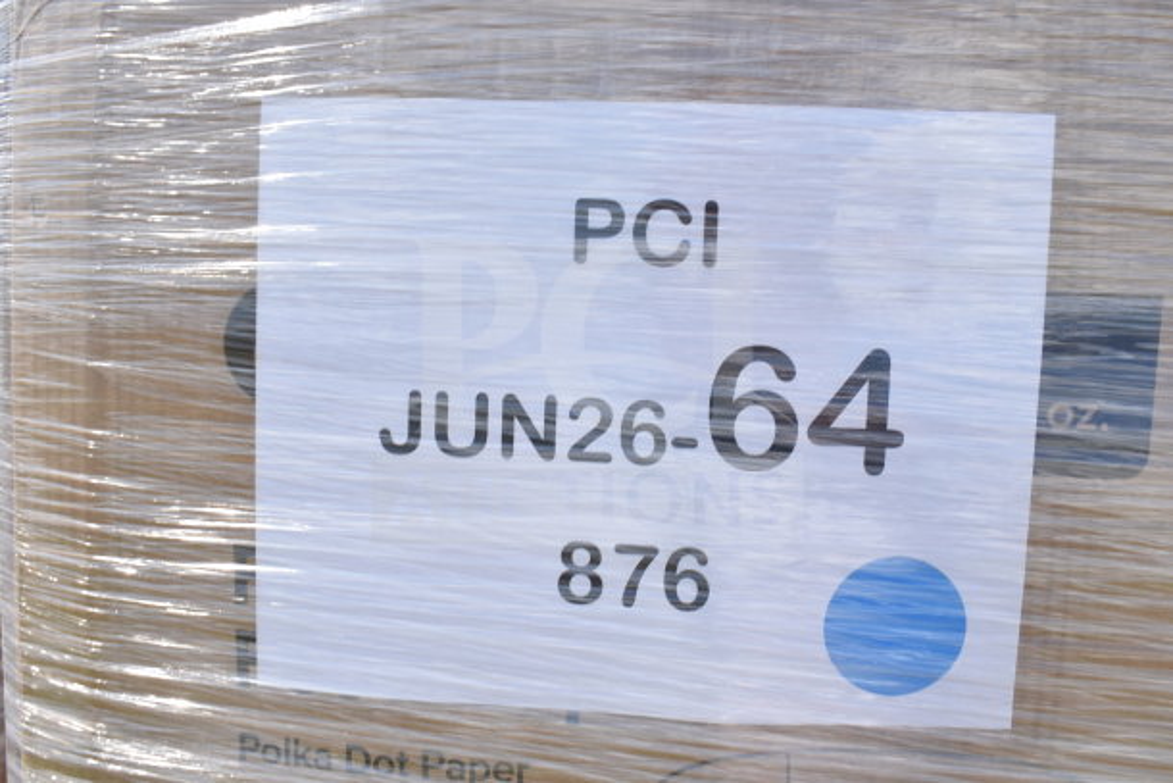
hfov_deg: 57.2
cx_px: 586
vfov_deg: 40.0
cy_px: 392
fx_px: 1075
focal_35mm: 33
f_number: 8
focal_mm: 22
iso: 200
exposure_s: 1/400
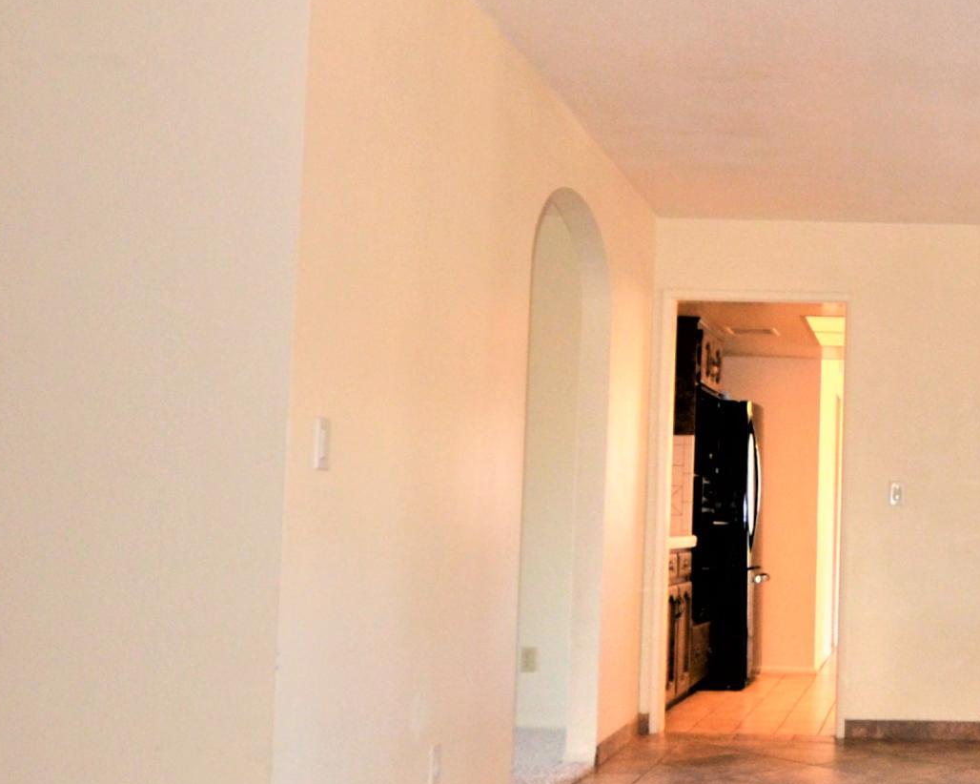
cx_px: 965
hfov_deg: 39.8
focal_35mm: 41
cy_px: 423
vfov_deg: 36.5
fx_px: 1189
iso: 500
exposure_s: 1/60
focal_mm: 10
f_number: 4
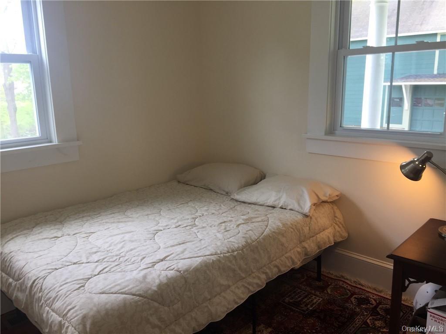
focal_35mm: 29
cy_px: 167
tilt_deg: -13.0
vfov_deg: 48.2
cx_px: 223
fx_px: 374
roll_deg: +0.8
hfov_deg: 61.7
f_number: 2.2
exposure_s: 1/40
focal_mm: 4.15
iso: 32
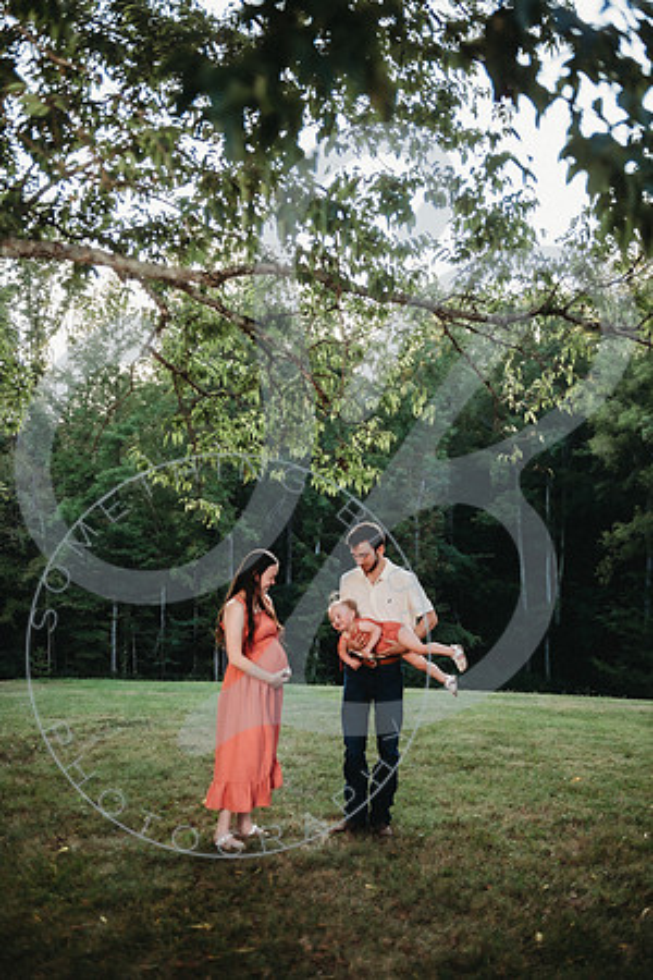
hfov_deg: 35.1
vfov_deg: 50.7
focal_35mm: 38
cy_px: 490
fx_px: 1034
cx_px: 326
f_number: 2.8
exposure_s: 1/125
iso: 100
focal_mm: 38
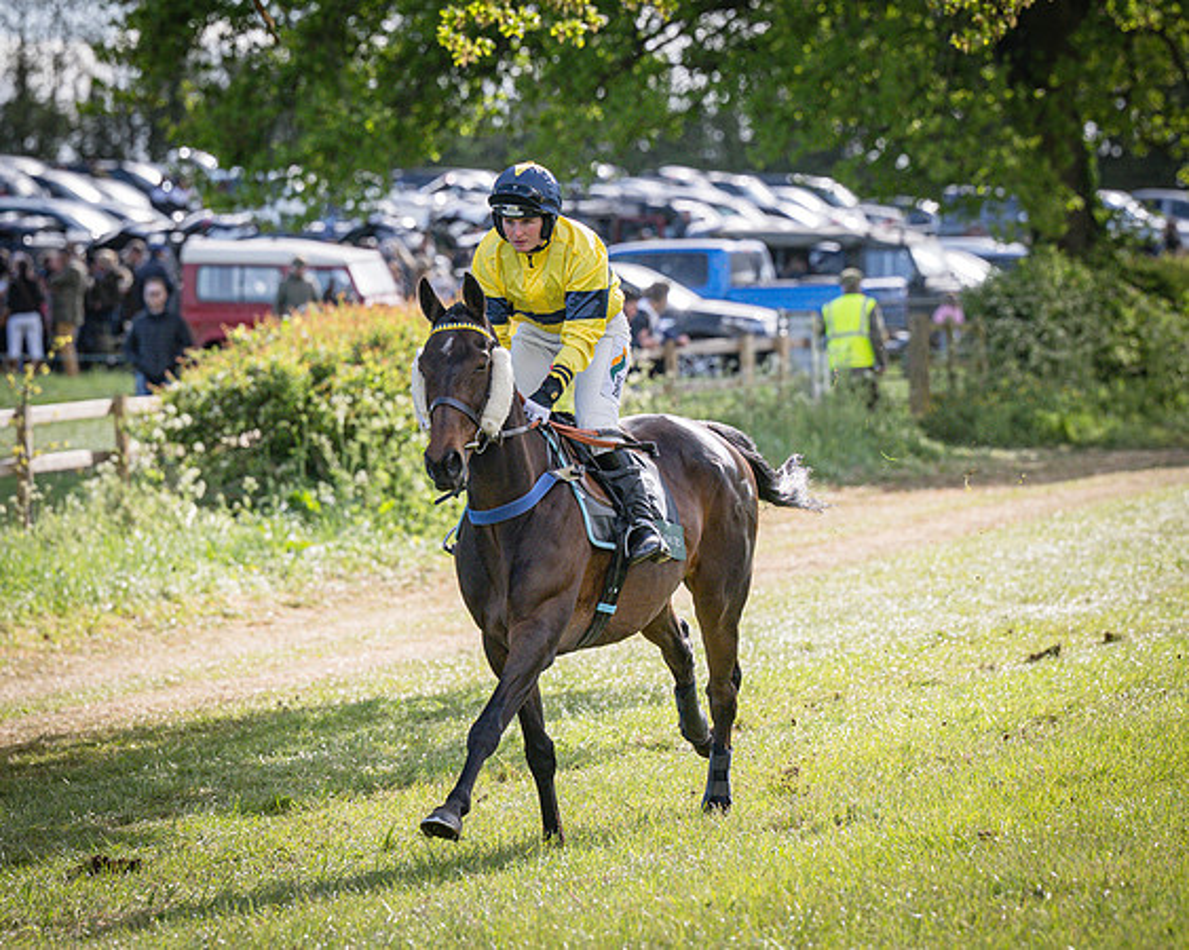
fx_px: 10188
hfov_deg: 6.7
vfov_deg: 5.3
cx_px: 562
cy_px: 483
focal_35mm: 290
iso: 400
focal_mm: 165
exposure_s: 1/2500
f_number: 4
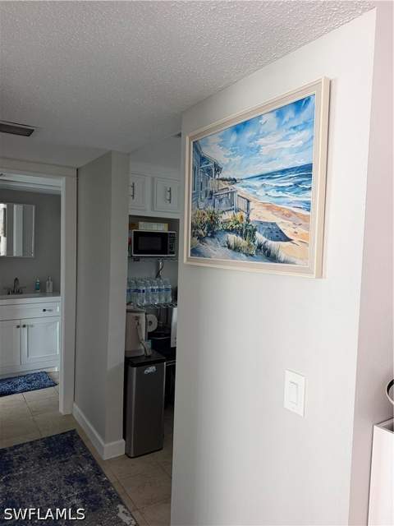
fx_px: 364
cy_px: 263
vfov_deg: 71.6
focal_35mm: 24
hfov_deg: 56.8
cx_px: 197
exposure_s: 1/60
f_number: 1.78
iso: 250
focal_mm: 6.76
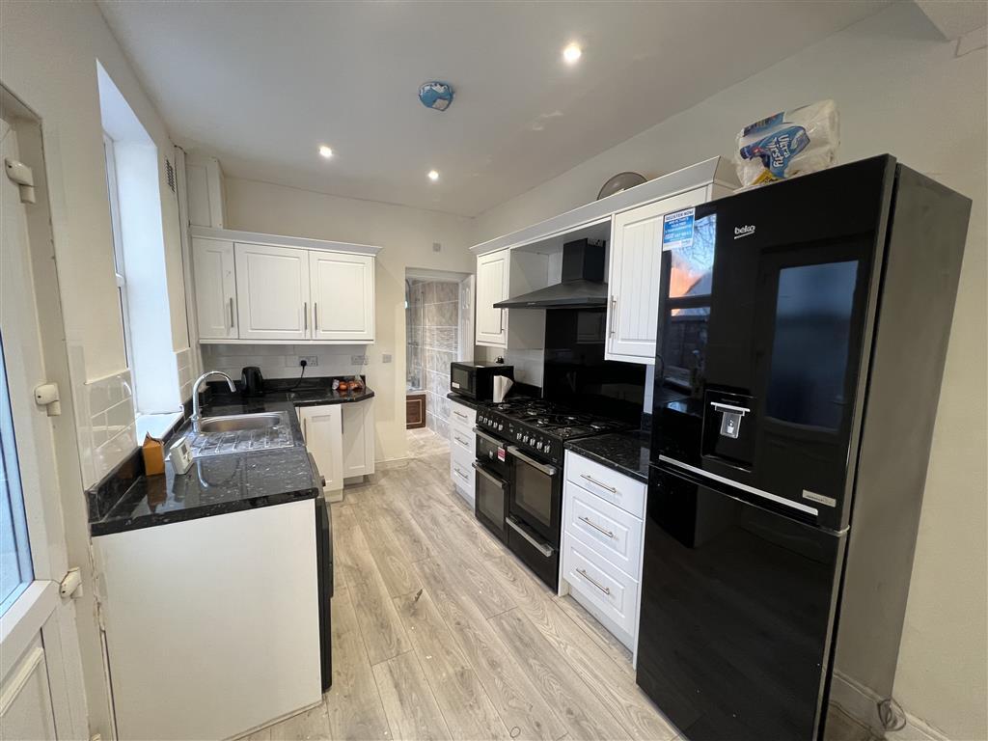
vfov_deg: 89.9
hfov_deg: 106.2
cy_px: 370
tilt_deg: -7.6
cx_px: 494
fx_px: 371
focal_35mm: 13
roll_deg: -1.0
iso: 200
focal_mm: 1.57
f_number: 1.8
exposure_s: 1/100
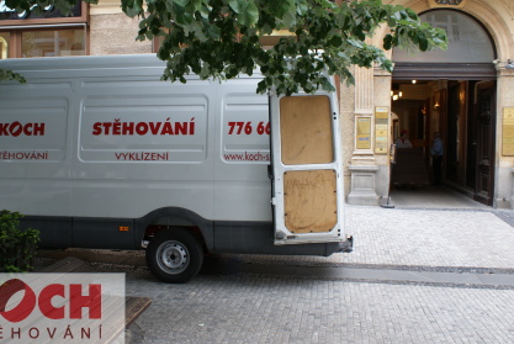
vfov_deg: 36.8
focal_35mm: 36
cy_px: 140
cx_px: 245
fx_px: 515
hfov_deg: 53.1
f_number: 5.6
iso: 100
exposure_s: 1/50
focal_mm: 20
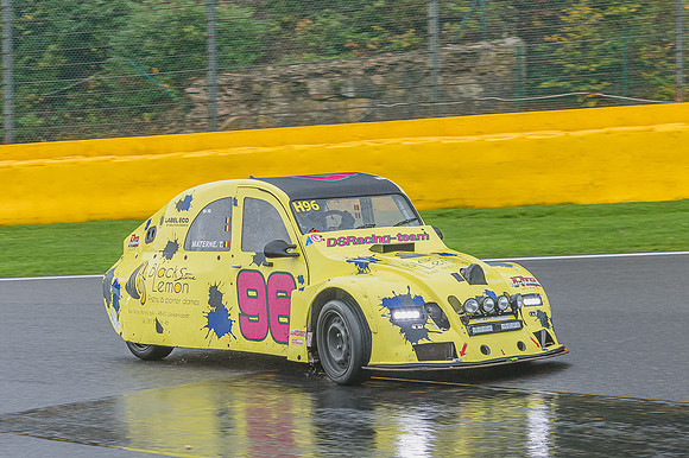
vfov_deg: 11.7
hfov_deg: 17.5
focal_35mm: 117
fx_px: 2233
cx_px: 461
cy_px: 306
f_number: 5
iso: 500
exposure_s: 1/200
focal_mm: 62
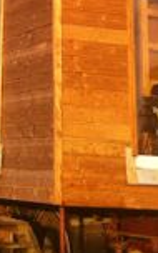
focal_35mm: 146
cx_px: -106
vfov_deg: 13.6
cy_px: -110
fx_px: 1006
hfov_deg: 8.7
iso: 80
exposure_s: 1/144
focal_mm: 3.85
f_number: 2.8
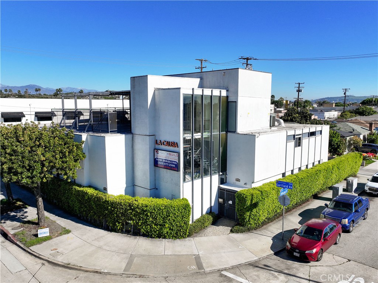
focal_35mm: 24
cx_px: 189
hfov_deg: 71.6
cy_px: 142
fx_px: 262
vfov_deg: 56.8
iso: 120
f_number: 2.8
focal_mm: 12.29
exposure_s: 1/3200
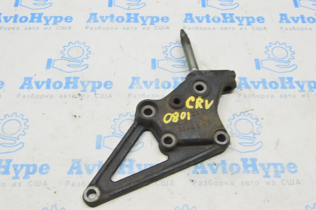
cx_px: 158
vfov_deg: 31.8
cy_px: 105
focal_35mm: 42
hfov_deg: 46.4
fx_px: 368
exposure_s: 1/15
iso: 6400
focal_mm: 28
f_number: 20
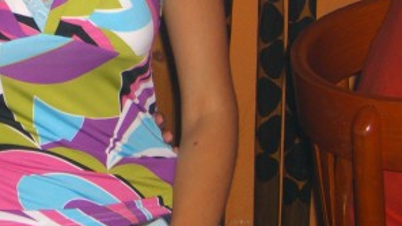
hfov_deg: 12.4
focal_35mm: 168
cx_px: -110
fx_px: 1789
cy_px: -124
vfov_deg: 7.1
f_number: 3.6
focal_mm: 11.8
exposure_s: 1/60
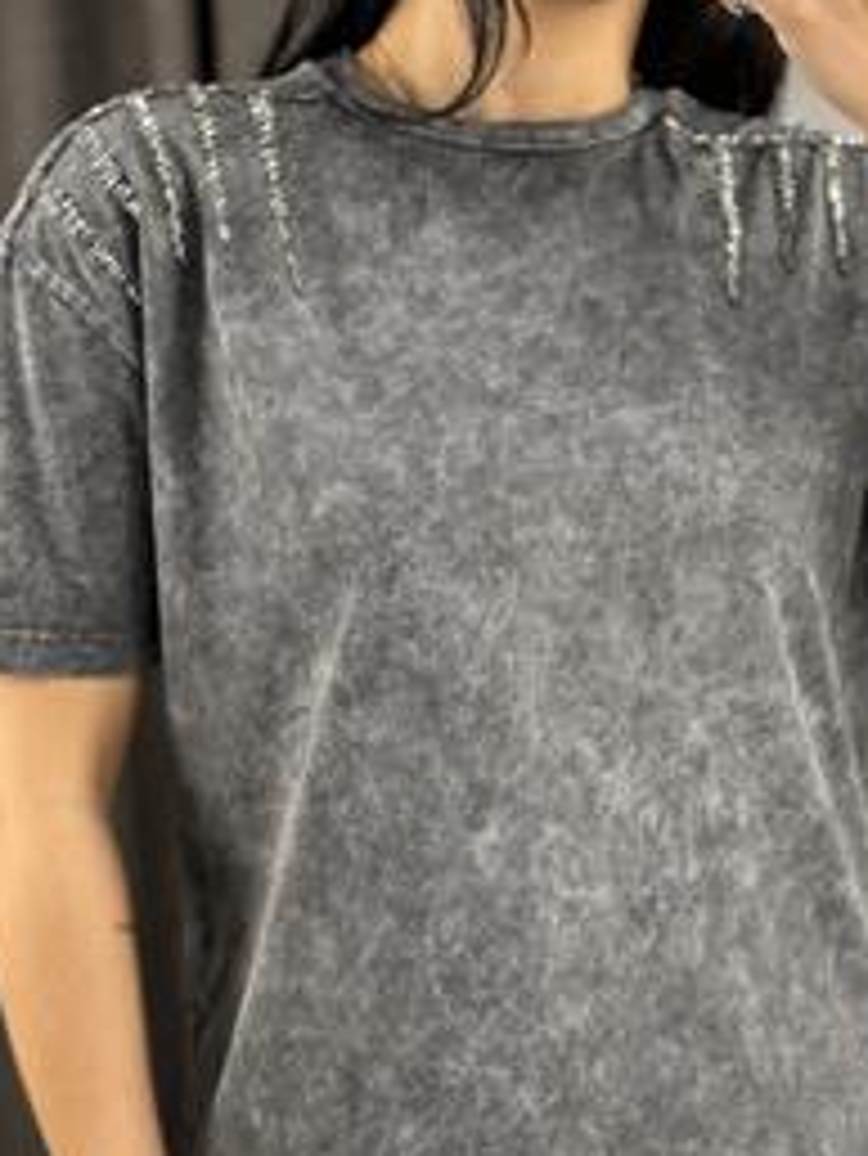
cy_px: 627
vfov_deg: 25.3
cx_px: 531
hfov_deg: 19.1
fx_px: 2572
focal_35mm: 77
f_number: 1.78
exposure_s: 1/100
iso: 250
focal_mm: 6.86
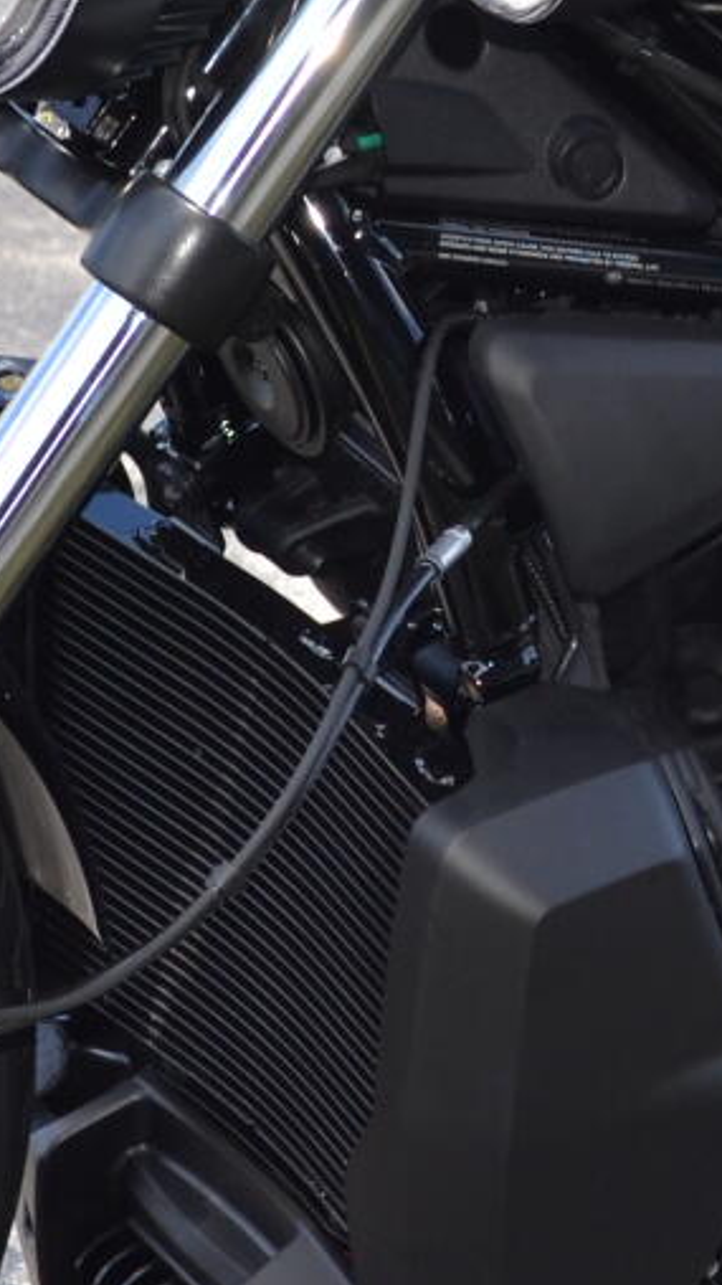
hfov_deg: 7.5
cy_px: 528
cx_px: 489
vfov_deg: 13.4
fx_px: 5482
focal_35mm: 161
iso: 100
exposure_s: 1/200
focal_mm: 26
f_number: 5.6
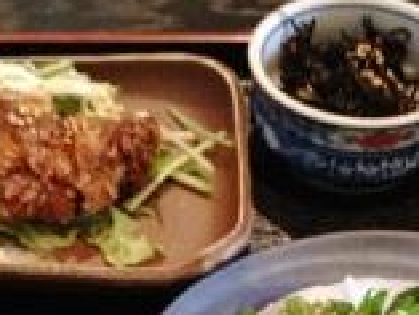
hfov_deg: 19.6
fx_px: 1211
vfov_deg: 14.3
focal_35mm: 100
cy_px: 387
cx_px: 270
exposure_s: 1/20
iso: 400
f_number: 2.4
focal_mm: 4.28
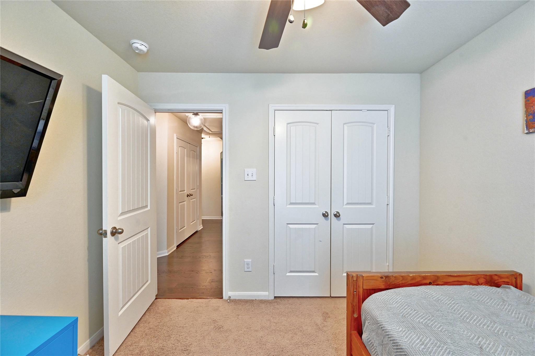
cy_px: 178
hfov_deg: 104.3
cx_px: 268
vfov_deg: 81.1
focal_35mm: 14
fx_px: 208
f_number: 8
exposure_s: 1/8
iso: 400
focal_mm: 14
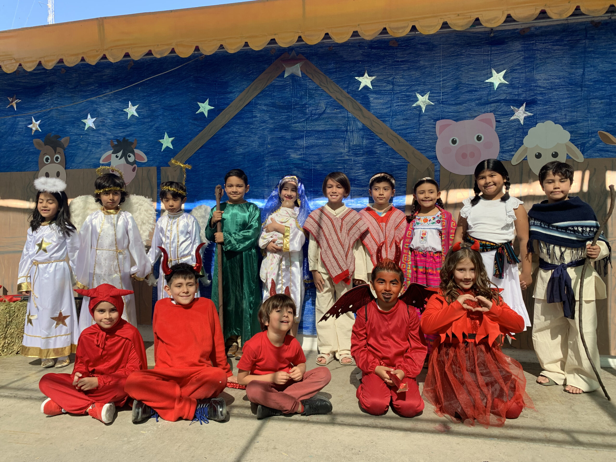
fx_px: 463
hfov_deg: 67.3
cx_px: 308
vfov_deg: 53.1
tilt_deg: -1.3
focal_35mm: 26
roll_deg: +0.6
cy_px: 231
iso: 25
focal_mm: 4.25
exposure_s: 1/235
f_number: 1.8
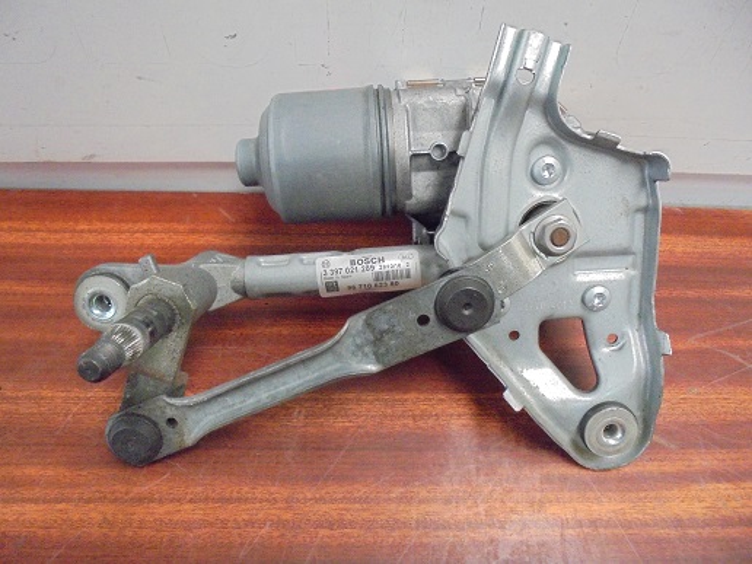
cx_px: 376
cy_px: 282
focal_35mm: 26
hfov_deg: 67.3
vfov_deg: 53.1
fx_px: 565
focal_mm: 4.6
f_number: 3.5
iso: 800
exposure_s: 1/50
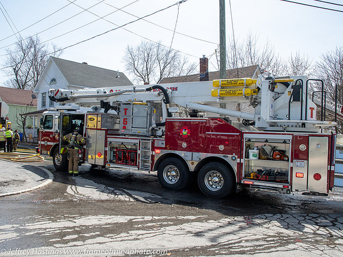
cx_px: 160
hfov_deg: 65.3
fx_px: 267
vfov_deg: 51.4
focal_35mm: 27
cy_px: 129
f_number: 11
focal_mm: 16
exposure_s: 1/640
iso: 320
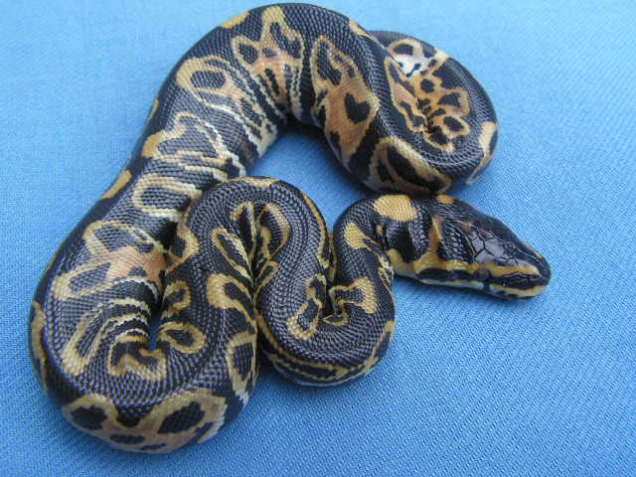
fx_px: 661
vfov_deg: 39.7
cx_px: 318
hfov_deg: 51.4
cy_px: 238
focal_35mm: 36
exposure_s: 1/50
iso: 100
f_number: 3.2
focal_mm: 6
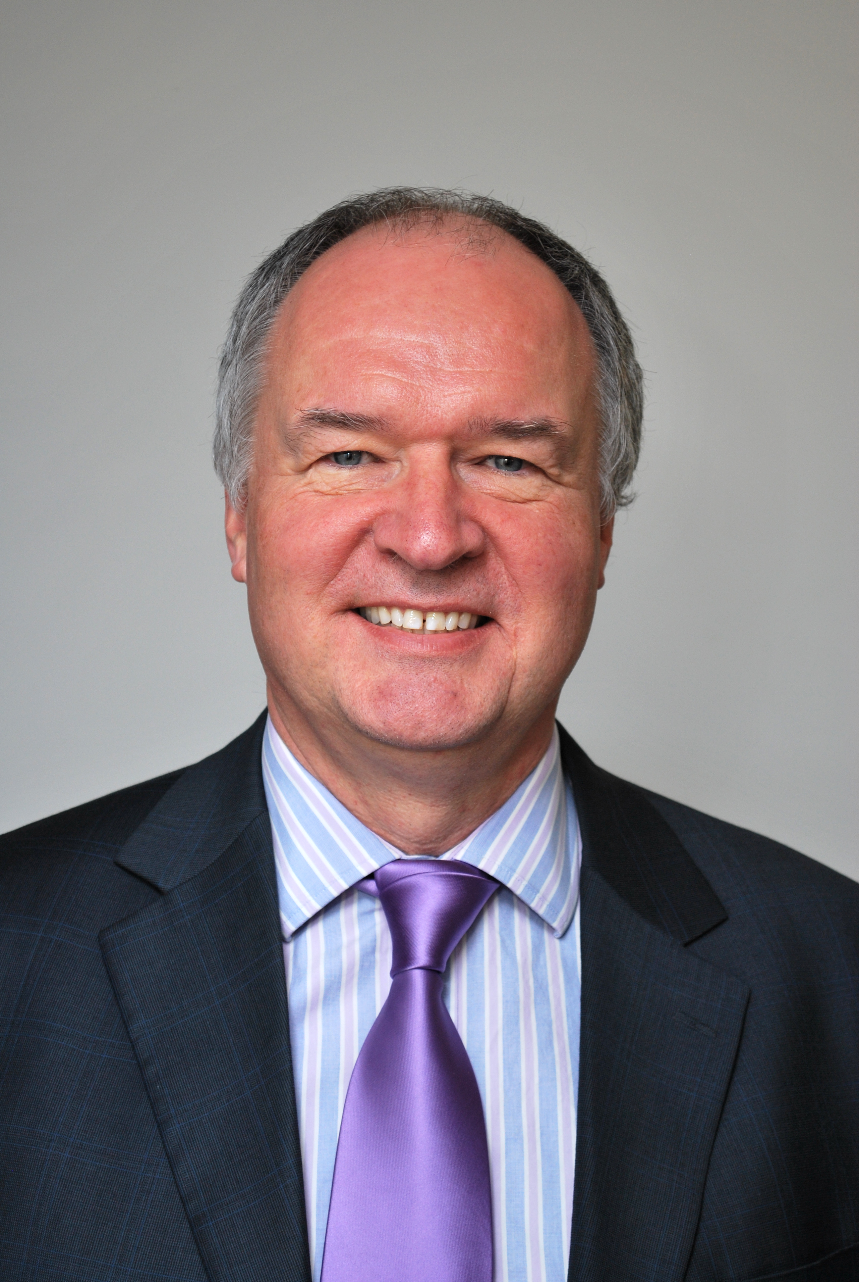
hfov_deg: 16.6
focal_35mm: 82
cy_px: 641
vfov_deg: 24.6
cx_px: 430
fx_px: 2944
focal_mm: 55
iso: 200
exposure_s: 1/60
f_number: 5.6
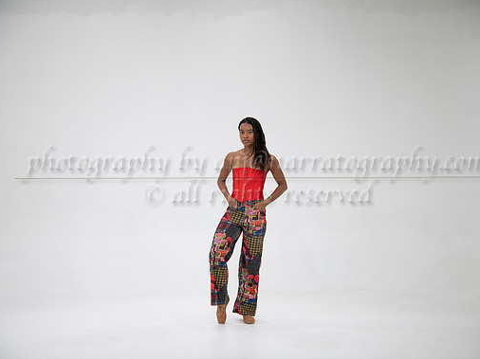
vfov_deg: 22.9
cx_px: 247
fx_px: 887
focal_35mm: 64
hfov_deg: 30.3
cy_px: 177
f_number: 4
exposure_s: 1/640
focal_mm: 58
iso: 400
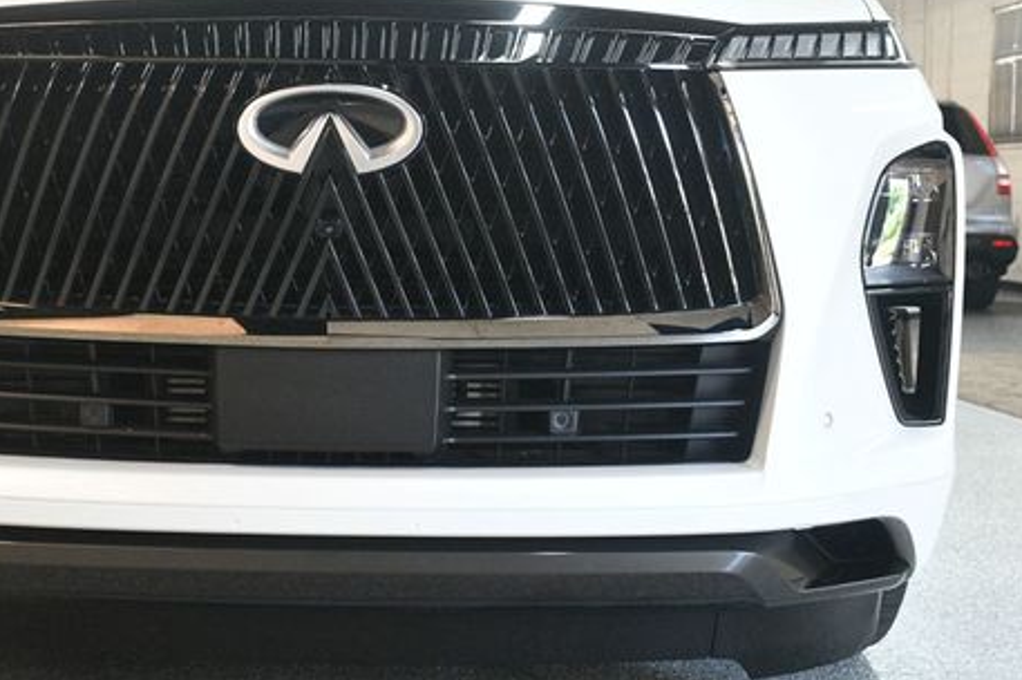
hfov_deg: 35.4
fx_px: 1589
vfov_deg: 24.0
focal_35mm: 56
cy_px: 230
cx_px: 351
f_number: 4
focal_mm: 27
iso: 2800
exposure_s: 1/125
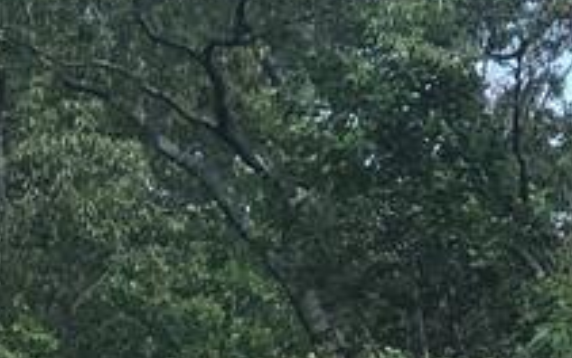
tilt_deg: +3.6
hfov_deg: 7.2
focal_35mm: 293
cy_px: 740
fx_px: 4569
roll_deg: -0.4
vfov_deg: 4.4
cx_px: 119
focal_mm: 6.6
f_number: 2.8
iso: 20
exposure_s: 1/220
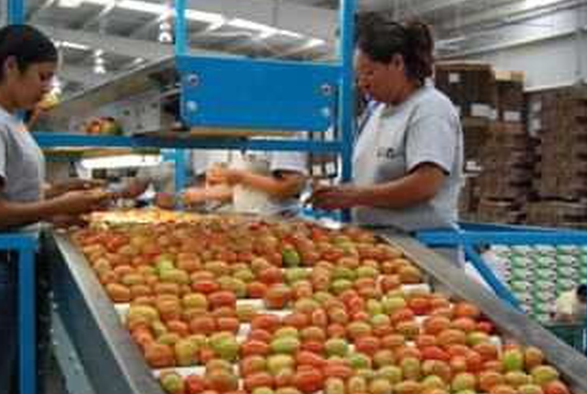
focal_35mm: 67
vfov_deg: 20.4
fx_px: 1095
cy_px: 263
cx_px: 324
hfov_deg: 30.0
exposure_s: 1/200
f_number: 7.1
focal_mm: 28
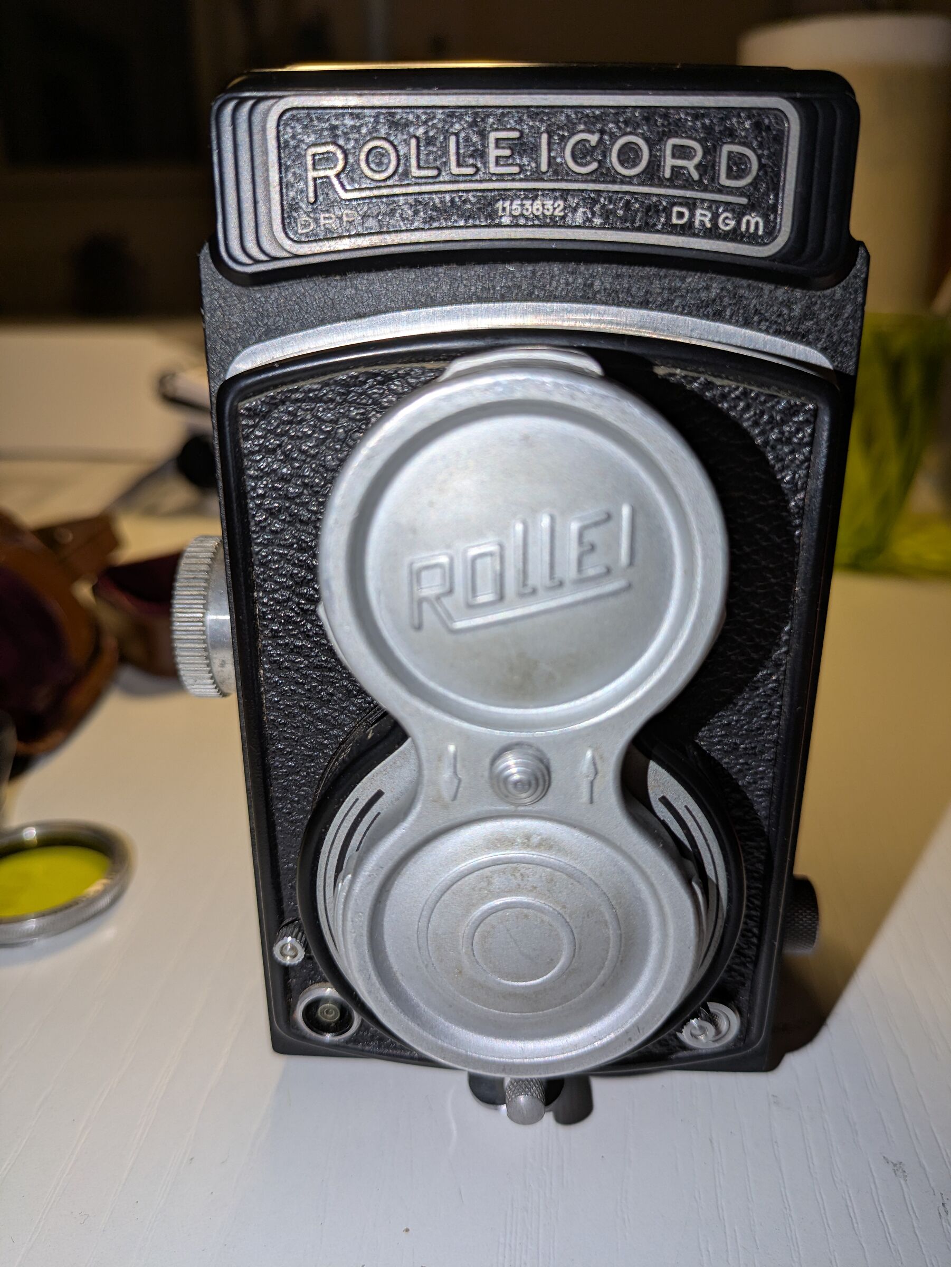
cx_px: 476
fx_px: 915
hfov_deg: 54.9
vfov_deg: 69.4
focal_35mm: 25
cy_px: 634
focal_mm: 5.43
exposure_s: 1/185
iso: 58
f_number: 1.89
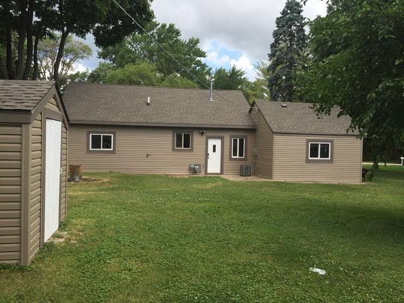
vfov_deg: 48.2
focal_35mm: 29
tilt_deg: -2.1
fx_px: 338
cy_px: 152
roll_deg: -1.7
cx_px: 202
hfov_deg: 61.7
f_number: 2.2
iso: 32
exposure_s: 1/682
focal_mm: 4.15
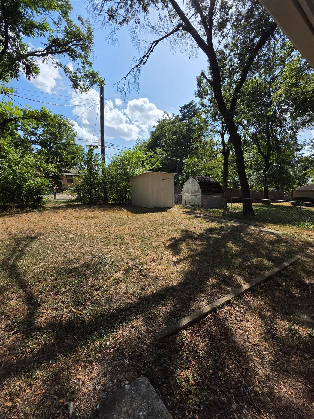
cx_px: 157
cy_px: 210
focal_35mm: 13
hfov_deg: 89.9
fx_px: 157
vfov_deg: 106.2
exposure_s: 1/2077
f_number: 1.9
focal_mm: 2.2
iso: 32
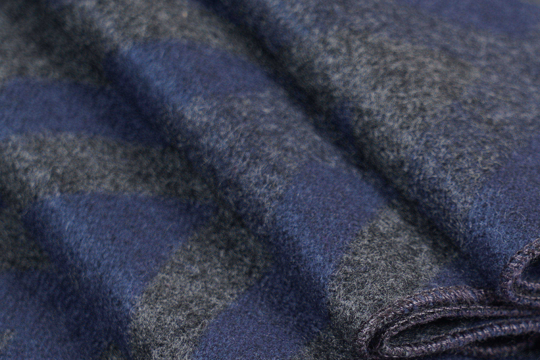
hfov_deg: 7.3
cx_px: 450
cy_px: 326
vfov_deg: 4.9
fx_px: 4200
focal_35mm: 280
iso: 100
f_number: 8
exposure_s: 1/125
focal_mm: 105
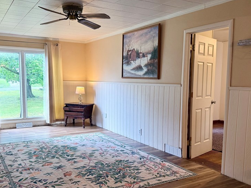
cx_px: 120
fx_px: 246
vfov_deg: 41.7
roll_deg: -0.2
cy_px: 104
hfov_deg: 53.9
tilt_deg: -5.5
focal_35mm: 34
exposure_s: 1/60
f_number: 1.78
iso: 160
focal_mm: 6.76
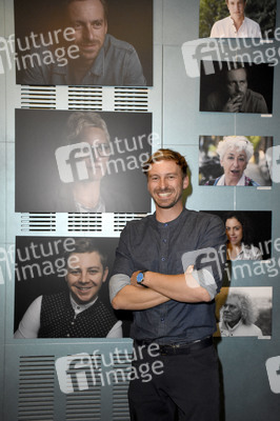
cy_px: 210
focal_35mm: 45
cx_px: 140
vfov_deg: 43.6
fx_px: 526
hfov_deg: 29.8
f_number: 6.3
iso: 3200
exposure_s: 1/60
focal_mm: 30
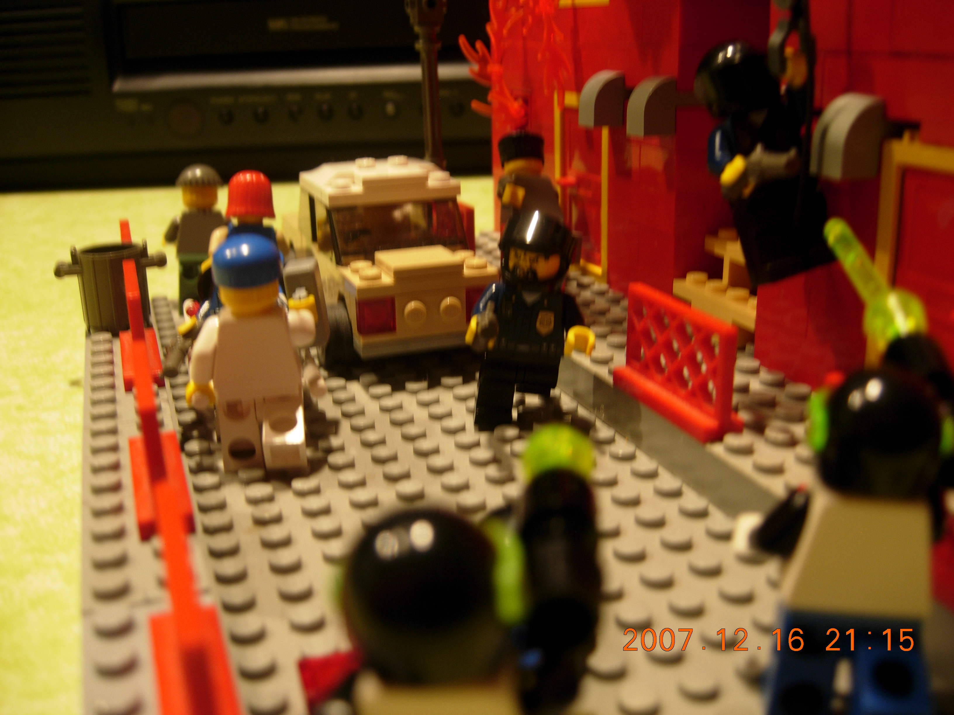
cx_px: 477
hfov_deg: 51.4
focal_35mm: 36
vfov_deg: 39.7
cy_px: 358
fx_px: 992
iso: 50
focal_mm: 7.5
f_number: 2.7
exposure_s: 1/5.1
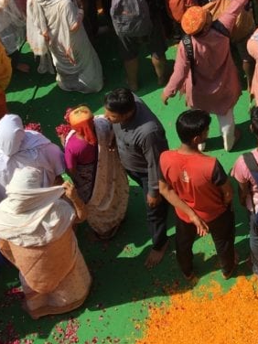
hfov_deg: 17.9
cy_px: -51
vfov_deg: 23.0
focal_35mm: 79
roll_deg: +0.1
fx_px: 785
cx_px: 289
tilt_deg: -39.9
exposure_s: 1/1425
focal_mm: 4.15
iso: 25
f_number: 2.2
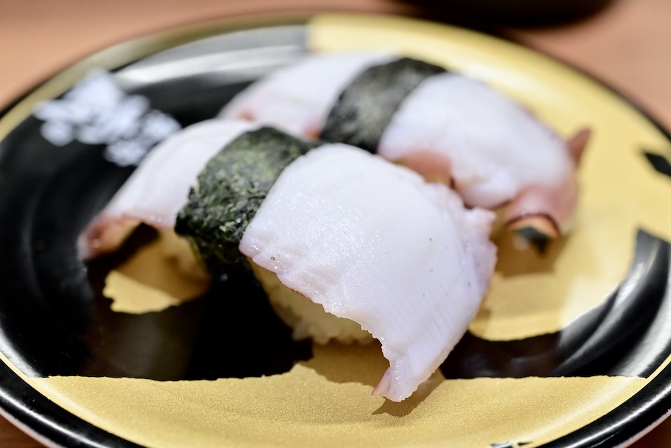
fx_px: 1118
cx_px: 336
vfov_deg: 22.6
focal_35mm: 60
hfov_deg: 33.4
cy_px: 224
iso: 6400
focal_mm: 60
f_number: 5.6
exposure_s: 1/1000
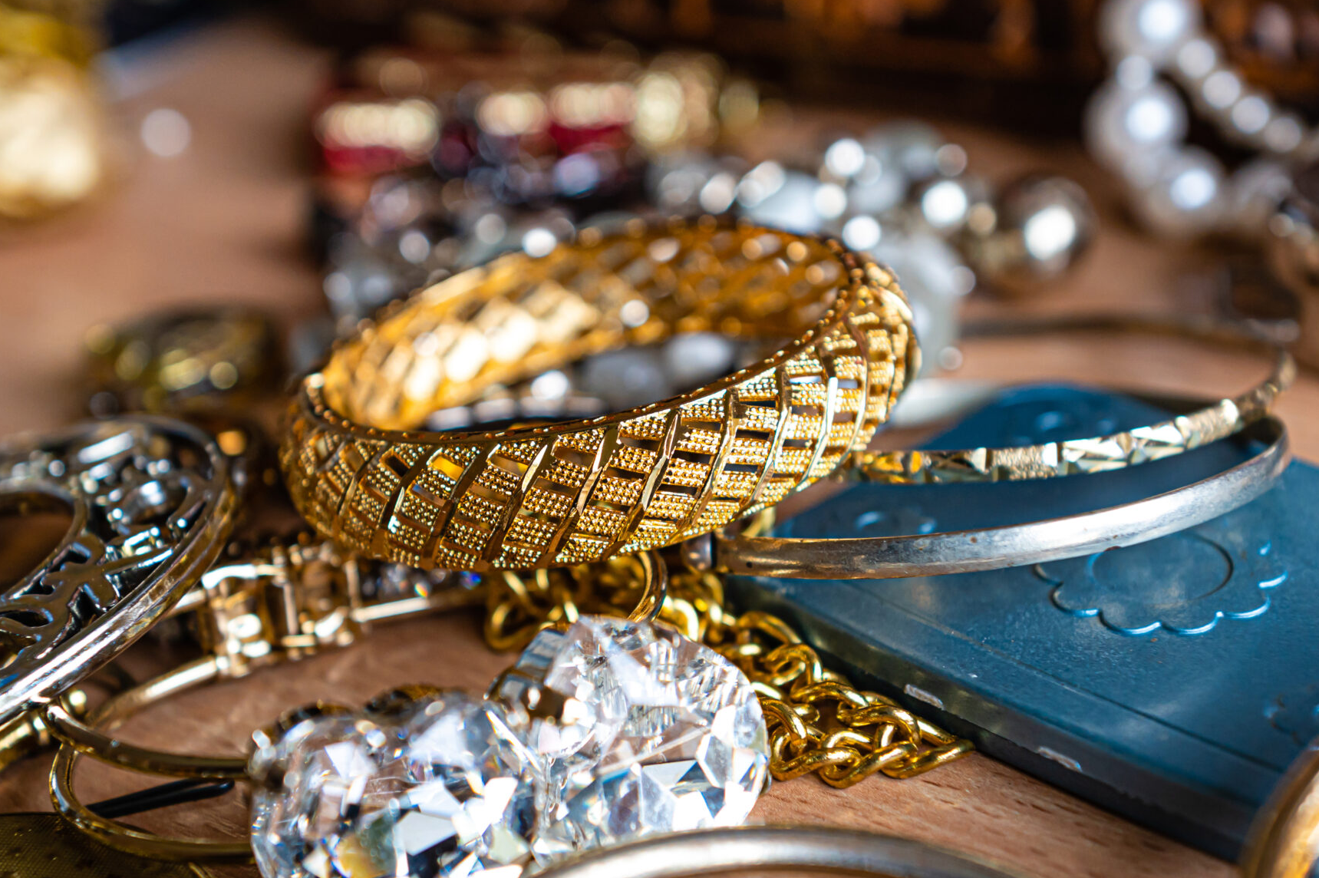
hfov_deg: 30.1
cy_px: 489
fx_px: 2453
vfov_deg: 20.3
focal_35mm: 67
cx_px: 604
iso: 400
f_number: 4
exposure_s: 1/160
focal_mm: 45
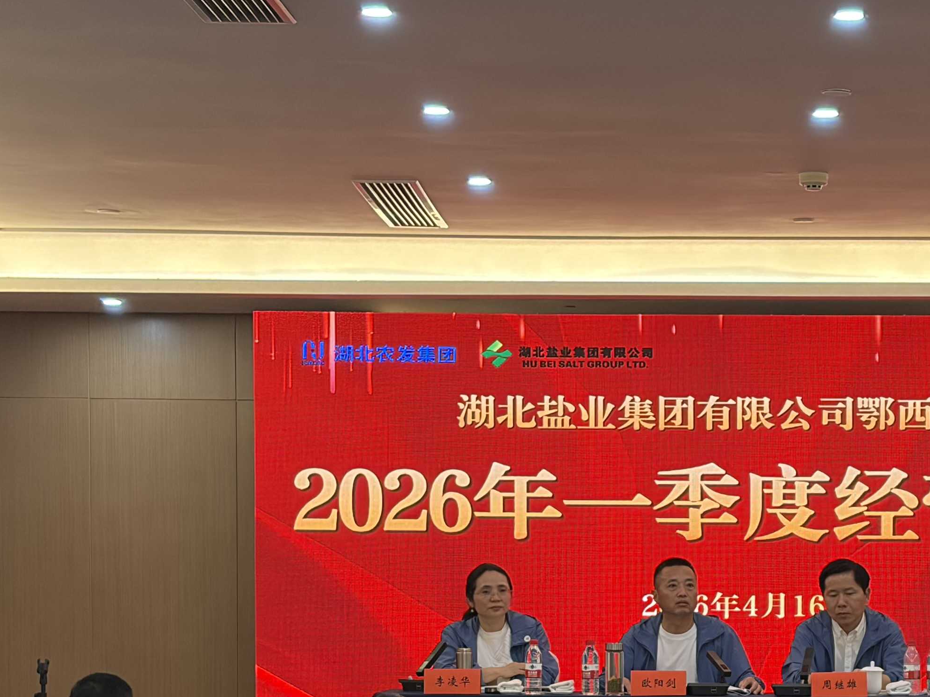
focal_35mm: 106
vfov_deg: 13.8
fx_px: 2847
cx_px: 751
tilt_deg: -1.4
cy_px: 686
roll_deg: +0.3
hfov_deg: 18.4
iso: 160
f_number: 1.6
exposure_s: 1/100
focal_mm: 5.96
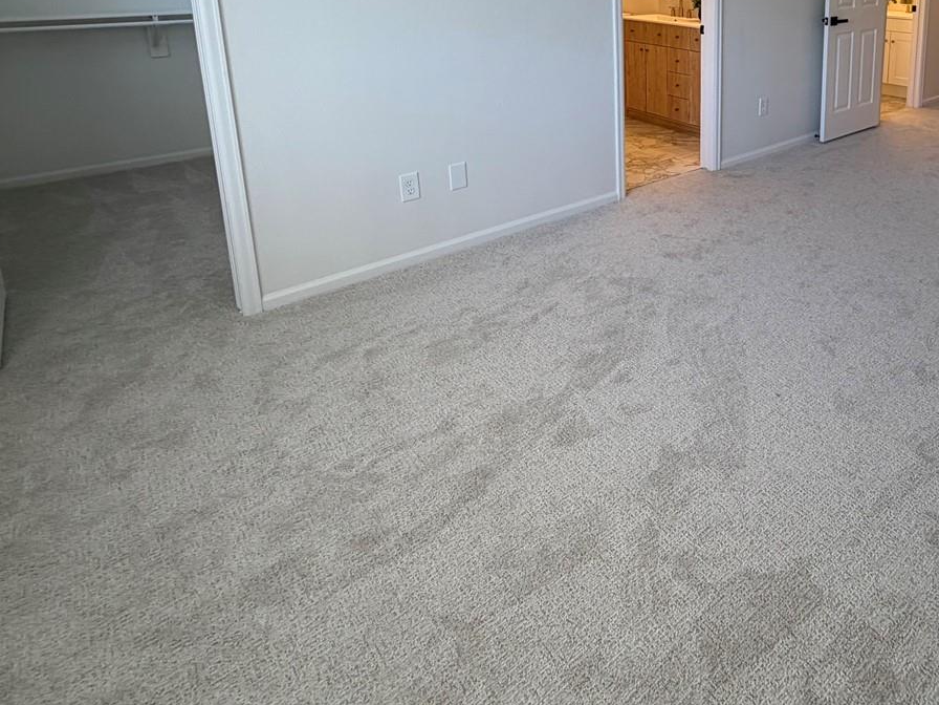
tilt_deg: -11.6
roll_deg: +0.1
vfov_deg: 49.9
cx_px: 721
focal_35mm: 25
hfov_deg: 64.6
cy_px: 94
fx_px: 678
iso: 100
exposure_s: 1/120
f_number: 2.2
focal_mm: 2.22
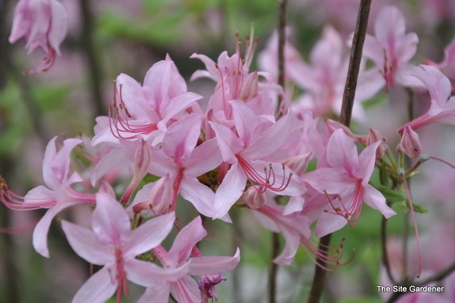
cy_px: 152
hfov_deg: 13.1
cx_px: 228
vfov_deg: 8.7
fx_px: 1989
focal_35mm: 158
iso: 200
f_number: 6.7
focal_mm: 105
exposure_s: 1/180
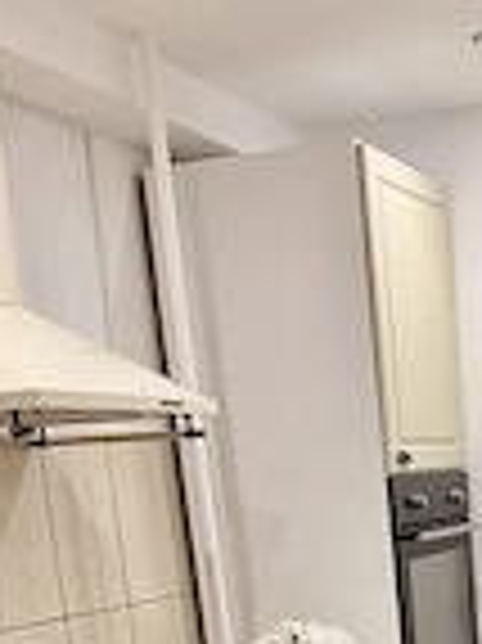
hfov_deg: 21.2
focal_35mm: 67
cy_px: 829
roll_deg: +3.8
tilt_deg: -16.2
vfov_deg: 25.2
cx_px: 482
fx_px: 1246
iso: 100
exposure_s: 1/100
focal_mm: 6.76
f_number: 1.78
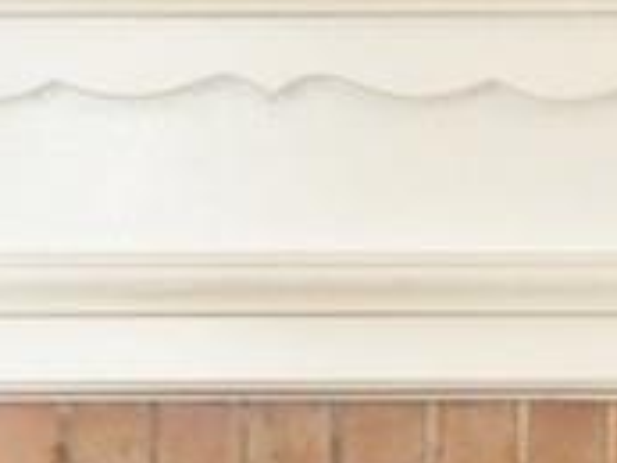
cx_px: 136
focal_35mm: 237
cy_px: 898
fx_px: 4227
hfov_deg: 8.3
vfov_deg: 6.1
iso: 640
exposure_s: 1/30
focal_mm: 7.2
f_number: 3.8
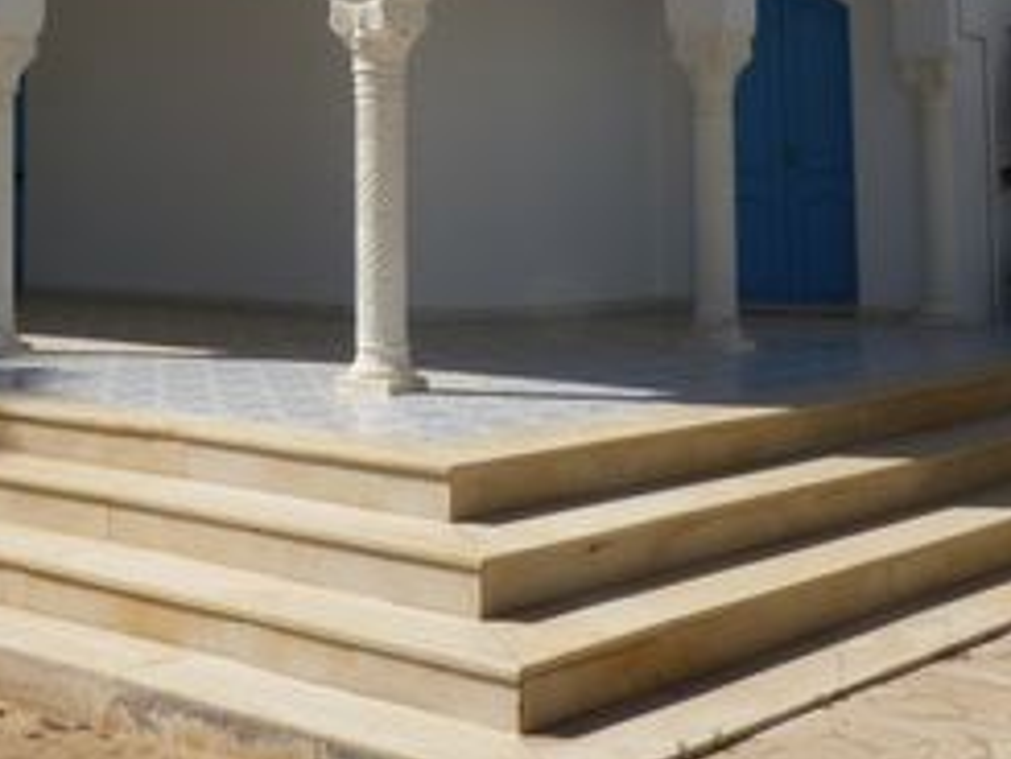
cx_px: 144
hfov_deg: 28.5
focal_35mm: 66
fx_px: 1929
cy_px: -54
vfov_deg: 21.3
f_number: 6.3
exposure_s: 1/400
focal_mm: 4.8
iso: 80
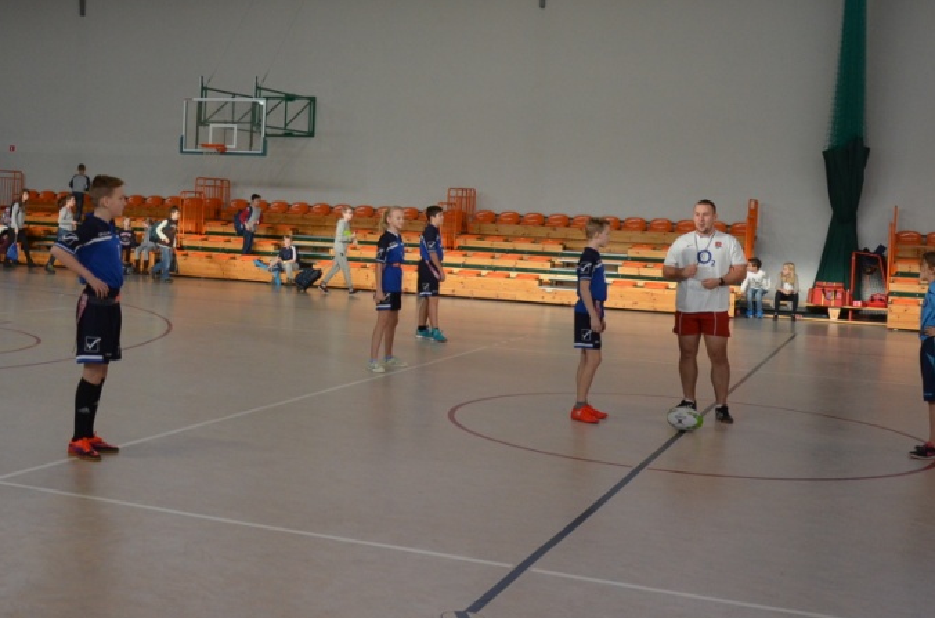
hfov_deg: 39.1
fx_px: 1295
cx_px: 285
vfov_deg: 26.8
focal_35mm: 50
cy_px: 234
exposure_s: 1/500
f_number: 3.8
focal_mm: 22
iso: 1000
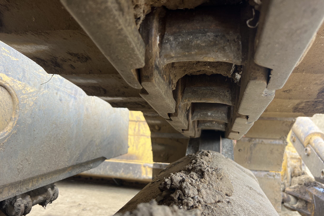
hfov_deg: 65.5
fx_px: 252
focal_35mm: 28
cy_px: 111
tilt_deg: +2.9
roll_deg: -0.3
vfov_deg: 46.4
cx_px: 164
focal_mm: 5.7
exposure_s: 1/190
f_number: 1.5
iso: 40
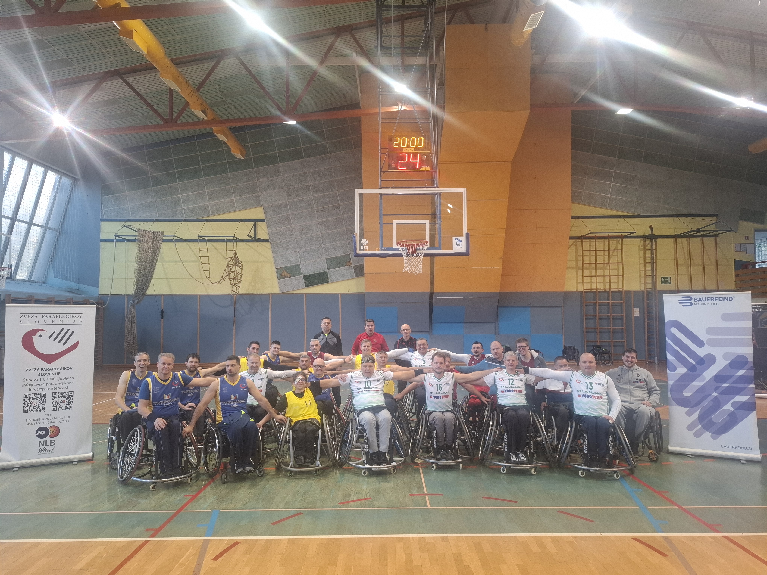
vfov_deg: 58.9
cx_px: 384
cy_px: 288
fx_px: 510
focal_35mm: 23
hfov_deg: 73.9
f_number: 1.8
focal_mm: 5.54
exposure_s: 1/100
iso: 160
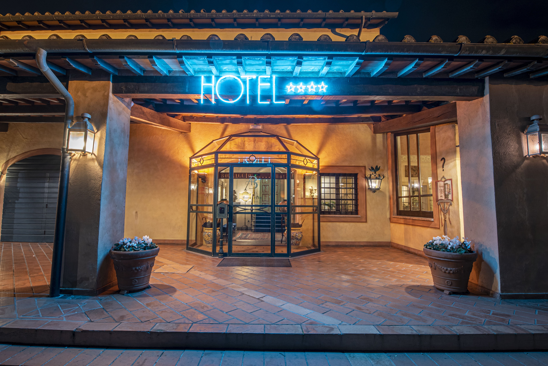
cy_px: 182
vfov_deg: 70.5
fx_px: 259
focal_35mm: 17
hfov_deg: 93.2
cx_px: 258
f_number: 10
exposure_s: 2
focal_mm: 14
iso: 200
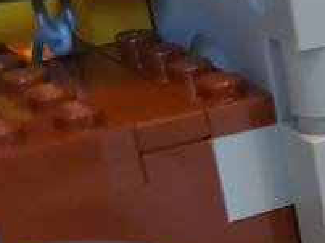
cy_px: 495
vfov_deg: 12.2
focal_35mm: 107
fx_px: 1003
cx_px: 613
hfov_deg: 15.4
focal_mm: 5.23
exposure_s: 1/33
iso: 250
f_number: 1.8
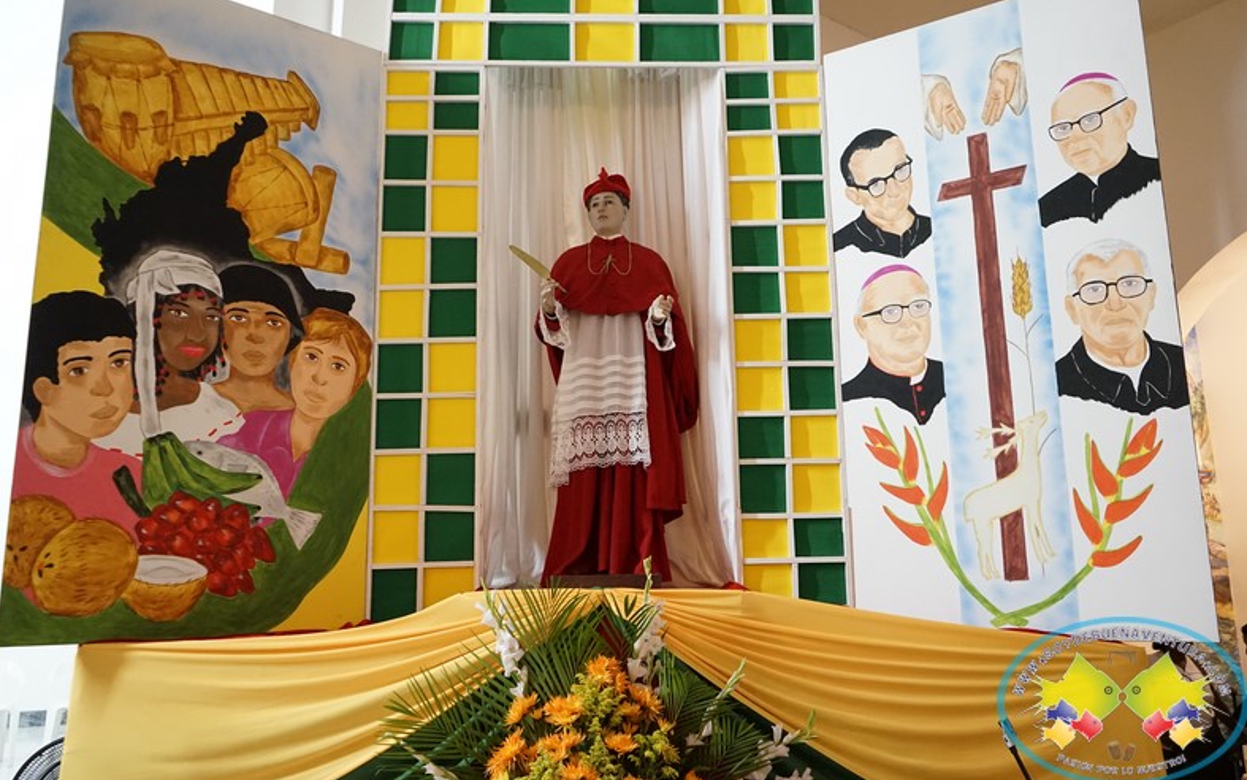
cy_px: 369
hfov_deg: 64.6
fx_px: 986
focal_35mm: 29
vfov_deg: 43.1
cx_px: 621
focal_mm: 28
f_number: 4.5
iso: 5000
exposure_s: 1/30
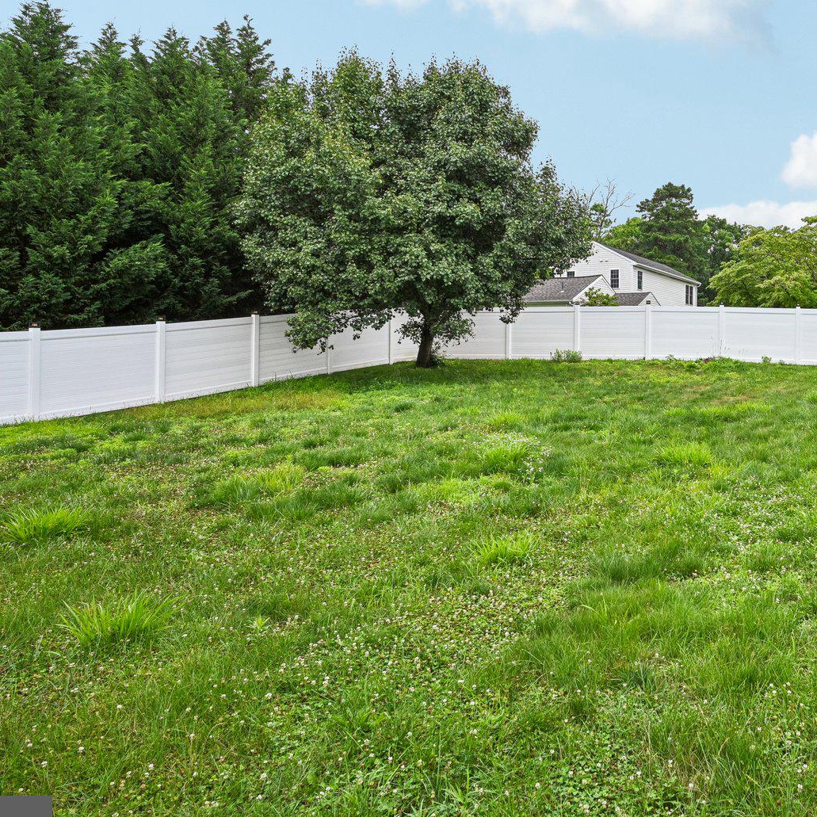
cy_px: 313
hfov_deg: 53.8
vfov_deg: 58.4
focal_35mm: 27
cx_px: 688
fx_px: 721
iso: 800
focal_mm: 16
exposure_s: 1/640
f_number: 8
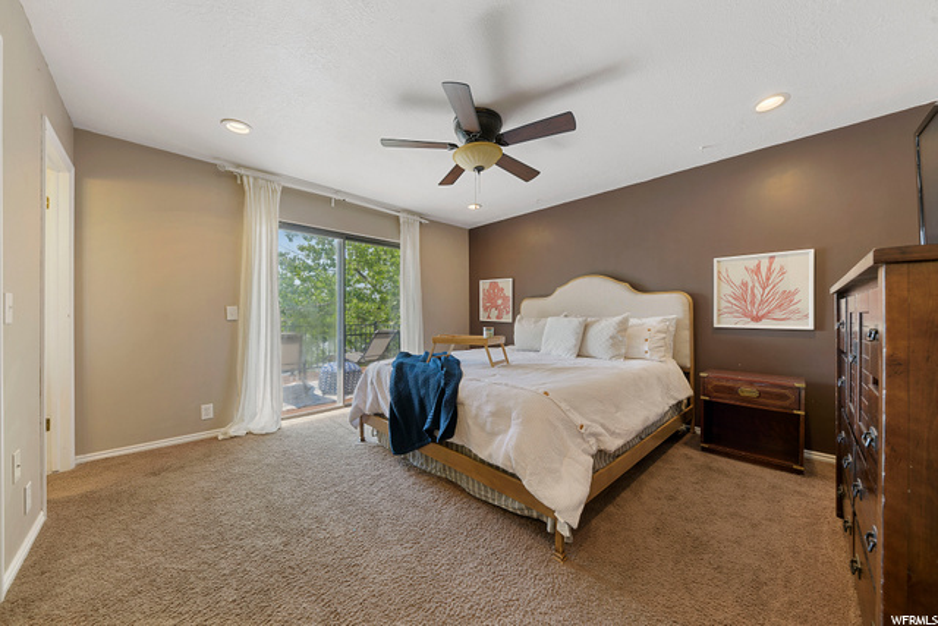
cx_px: 469
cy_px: 313
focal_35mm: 12
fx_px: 313
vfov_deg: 90.0
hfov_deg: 112.6
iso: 64
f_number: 8
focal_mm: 12
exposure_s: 1/2.5
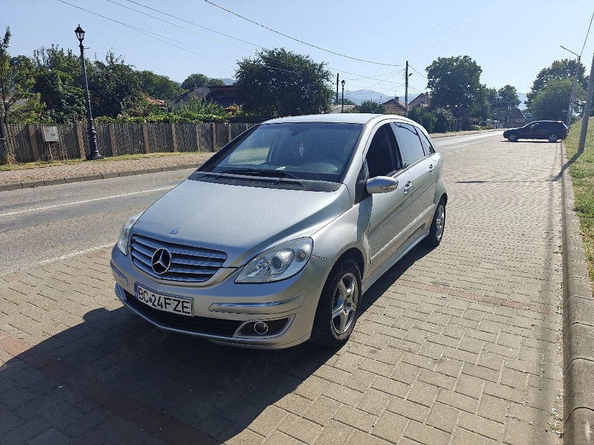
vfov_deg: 58.9
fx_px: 395
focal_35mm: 23
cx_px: 297
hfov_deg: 73.9
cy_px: 222
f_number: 1.6
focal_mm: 6.06
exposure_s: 1/1667
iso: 50
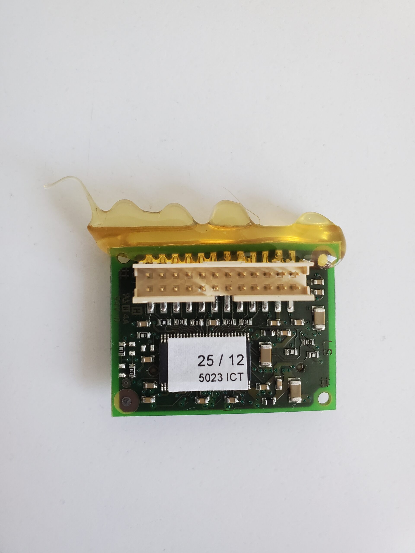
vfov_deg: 67.3
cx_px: 208
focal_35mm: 26
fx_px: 416
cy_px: 276
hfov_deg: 53.1
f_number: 2.4
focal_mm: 4.3
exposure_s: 1/120
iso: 320
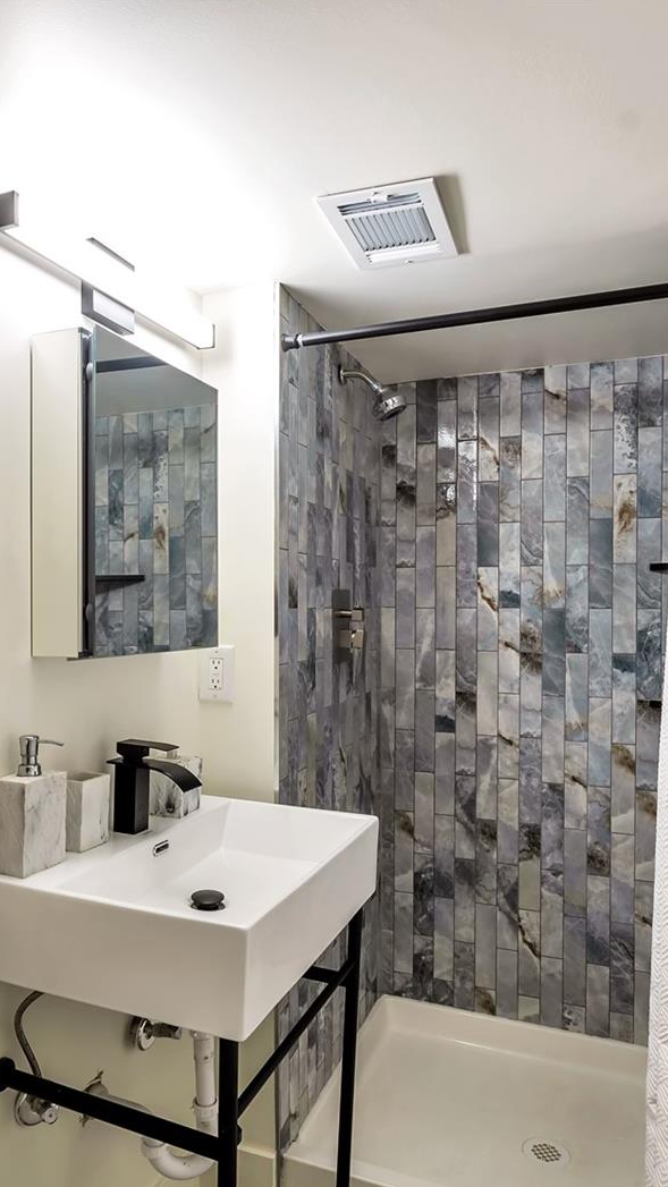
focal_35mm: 24
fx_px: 756
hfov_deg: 47.5
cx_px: 273
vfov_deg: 76.3
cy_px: 601
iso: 100
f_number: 9
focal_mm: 10
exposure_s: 1/5
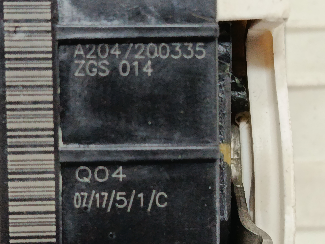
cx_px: 162
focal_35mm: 95
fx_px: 892
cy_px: 122
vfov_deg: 15.6
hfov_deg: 20.7
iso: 1095
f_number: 1.7
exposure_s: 1/33.3
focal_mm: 5.24
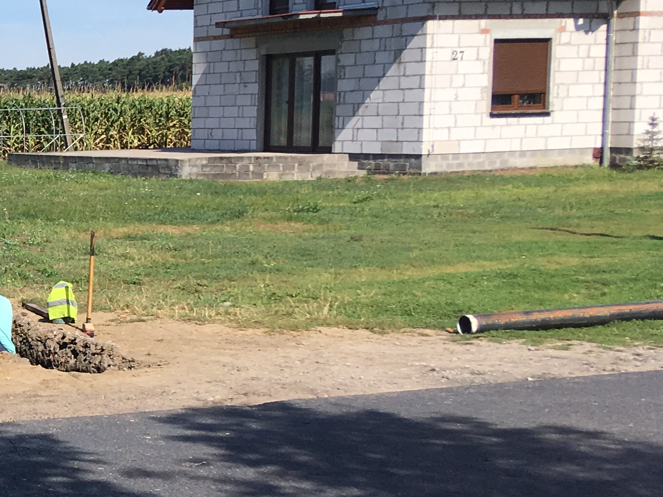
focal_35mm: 86
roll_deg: +0.9
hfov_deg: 20.2
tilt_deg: -7.2
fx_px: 1647
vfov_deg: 17.1
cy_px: 342
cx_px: -273
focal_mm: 4.15
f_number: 2.2
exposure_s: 1/1570
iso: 25
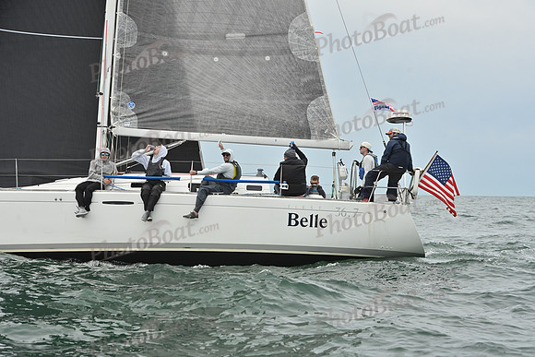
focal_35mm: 98
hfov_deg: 20.8
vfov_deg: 14.0
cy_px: 178
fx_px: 1457
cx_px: 268
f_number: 9
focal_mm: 98
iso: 320
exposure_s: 1/1250
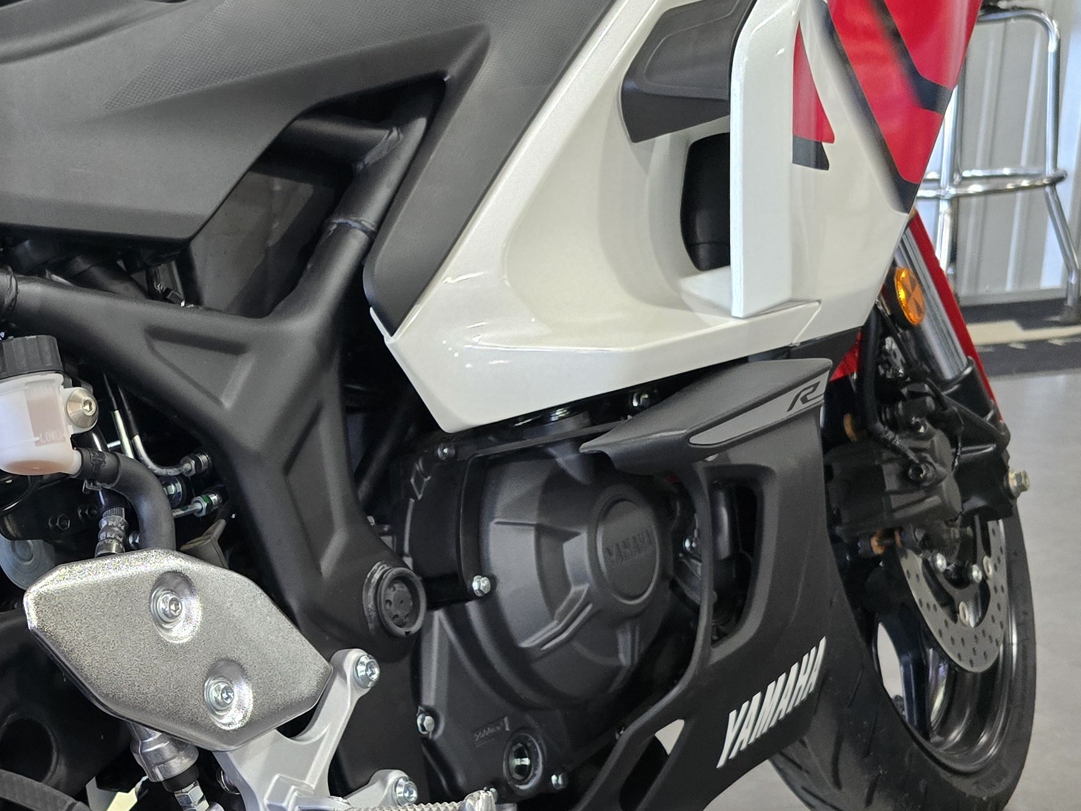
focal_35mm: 53
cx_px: 28
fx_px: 1655
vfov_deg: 26.9
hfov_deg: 33.4
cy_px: 672
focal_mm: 6.3
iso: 800
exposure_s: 1/120
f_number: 1.7
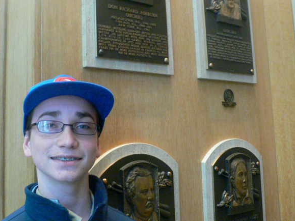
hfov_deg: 40.1
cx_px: 109
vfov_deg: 30.7
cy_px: 75
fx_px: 400
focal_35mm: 47
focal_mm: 6.3
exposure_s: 1/10
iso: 200
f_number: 2.8
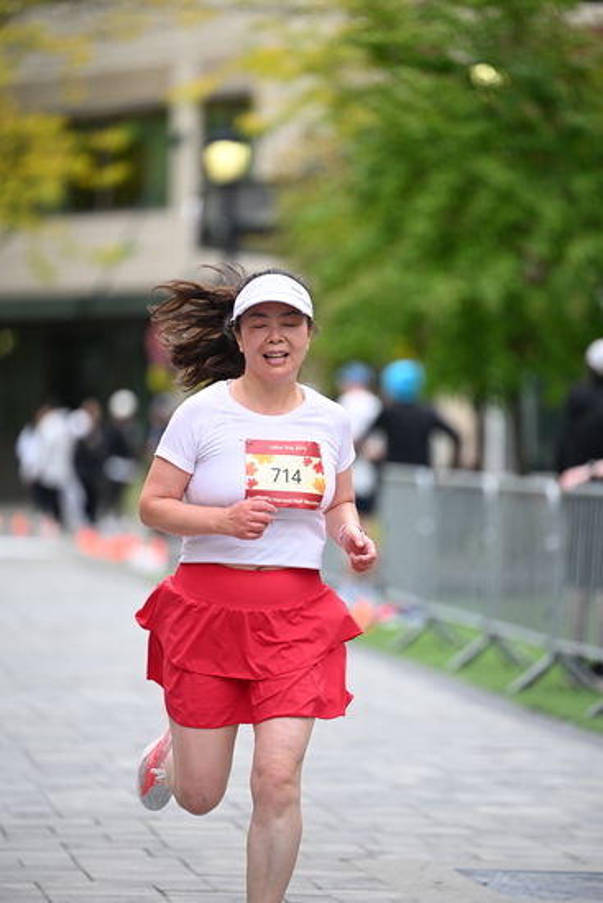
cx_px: 302
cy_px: 452
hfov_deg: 6.9
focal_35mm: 200
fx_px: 5021
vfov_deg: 10.3
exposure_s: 1/2000
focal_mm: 200
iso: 640
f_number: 2.8
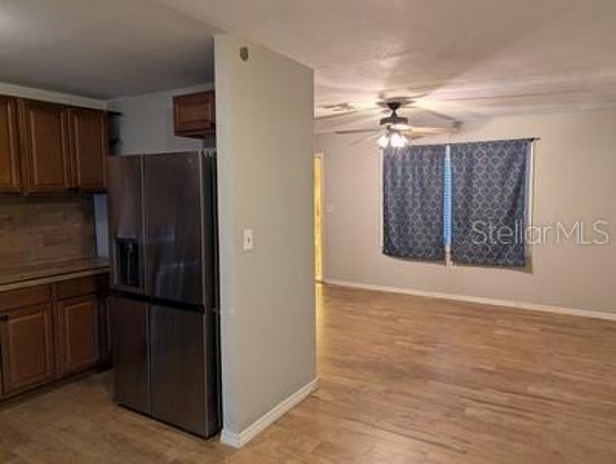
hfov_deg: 71.5
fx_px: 428
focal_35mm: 24
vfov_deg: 56.9
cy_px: 232
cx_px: 308
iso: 46
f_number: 1.68
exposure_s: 1/120
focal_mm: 6.9
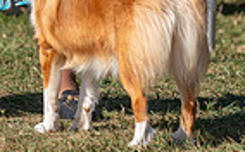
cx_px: 70
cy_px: -202
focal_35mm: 841
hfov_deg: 2.5
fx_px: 5602
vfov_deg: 1.5
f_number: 4.5
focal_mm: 173
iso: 100
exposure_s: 1/1250
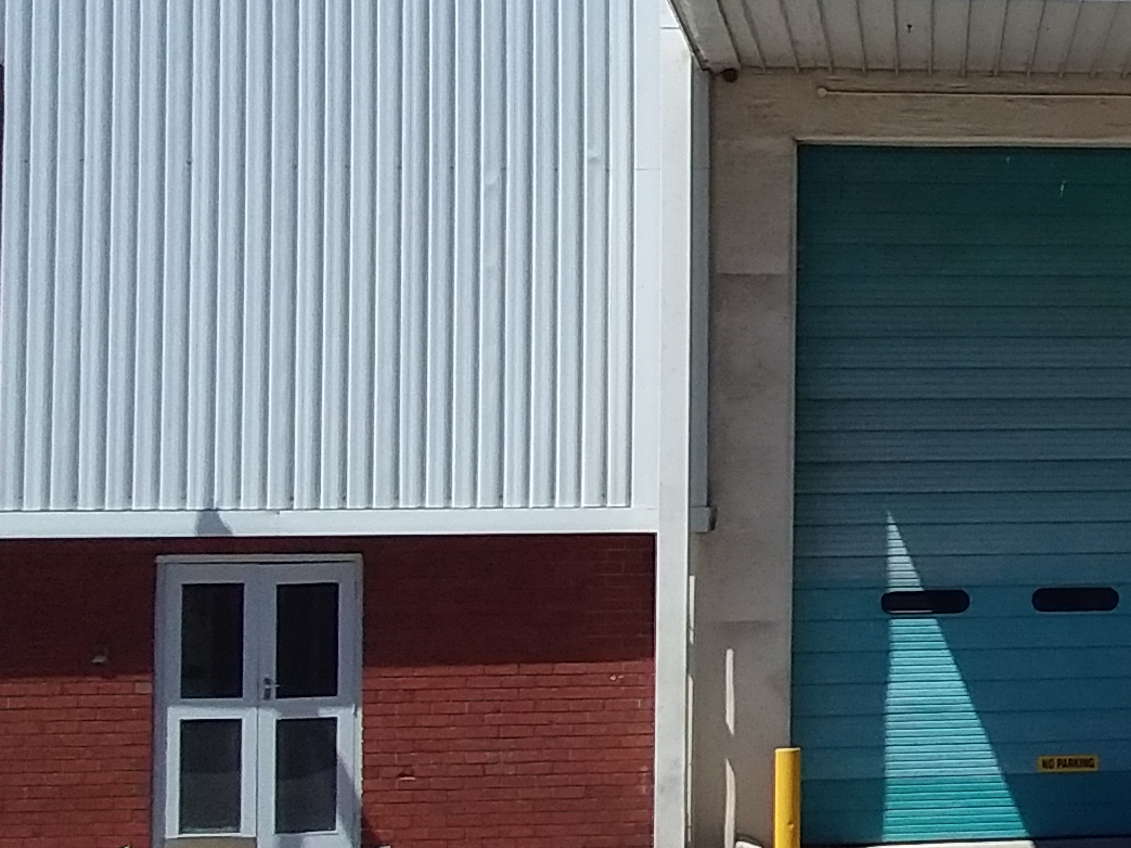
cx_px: 1516
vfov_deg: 15.2
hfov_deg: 18.6
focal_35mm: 97
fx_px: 3169
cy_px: 296
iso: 40
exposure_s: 1/1648
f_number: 2.2
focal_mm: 3.3
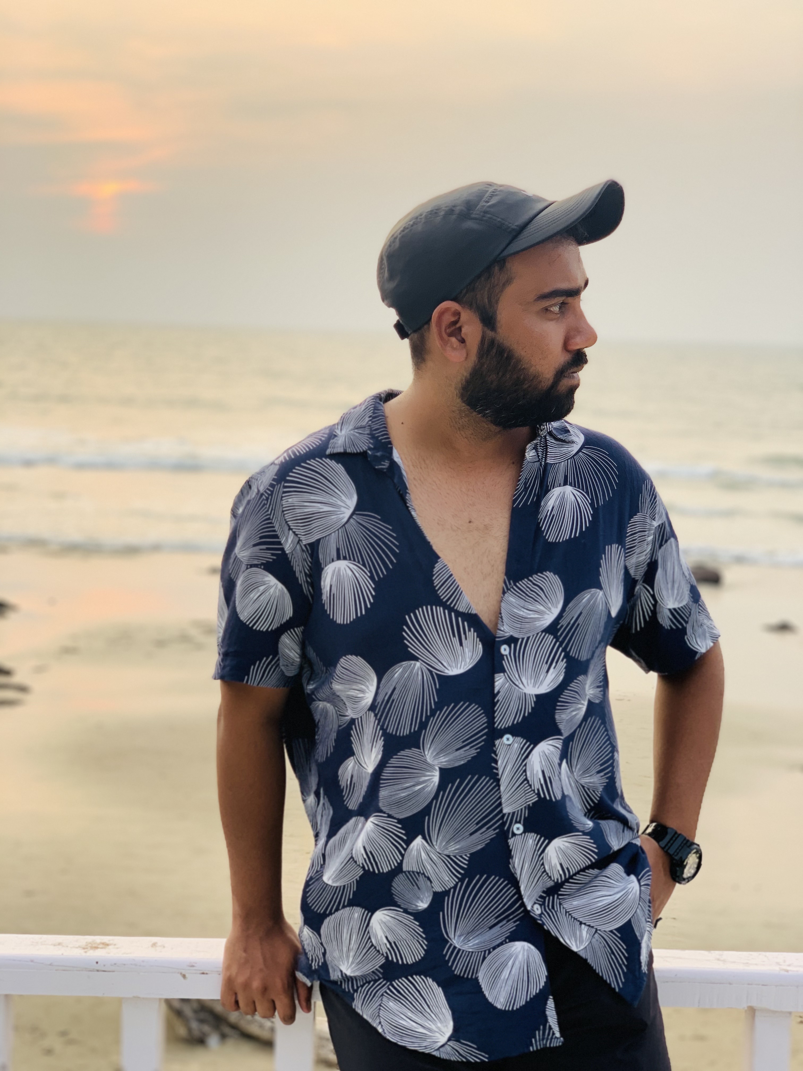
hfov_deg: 28.0
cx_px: 402
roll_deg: -1.9
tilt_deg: -6.7
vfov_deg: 36.8
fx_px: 1608
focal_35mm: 52
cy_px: 536
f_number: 2.4
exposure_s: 1/122
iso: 25
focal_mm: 6
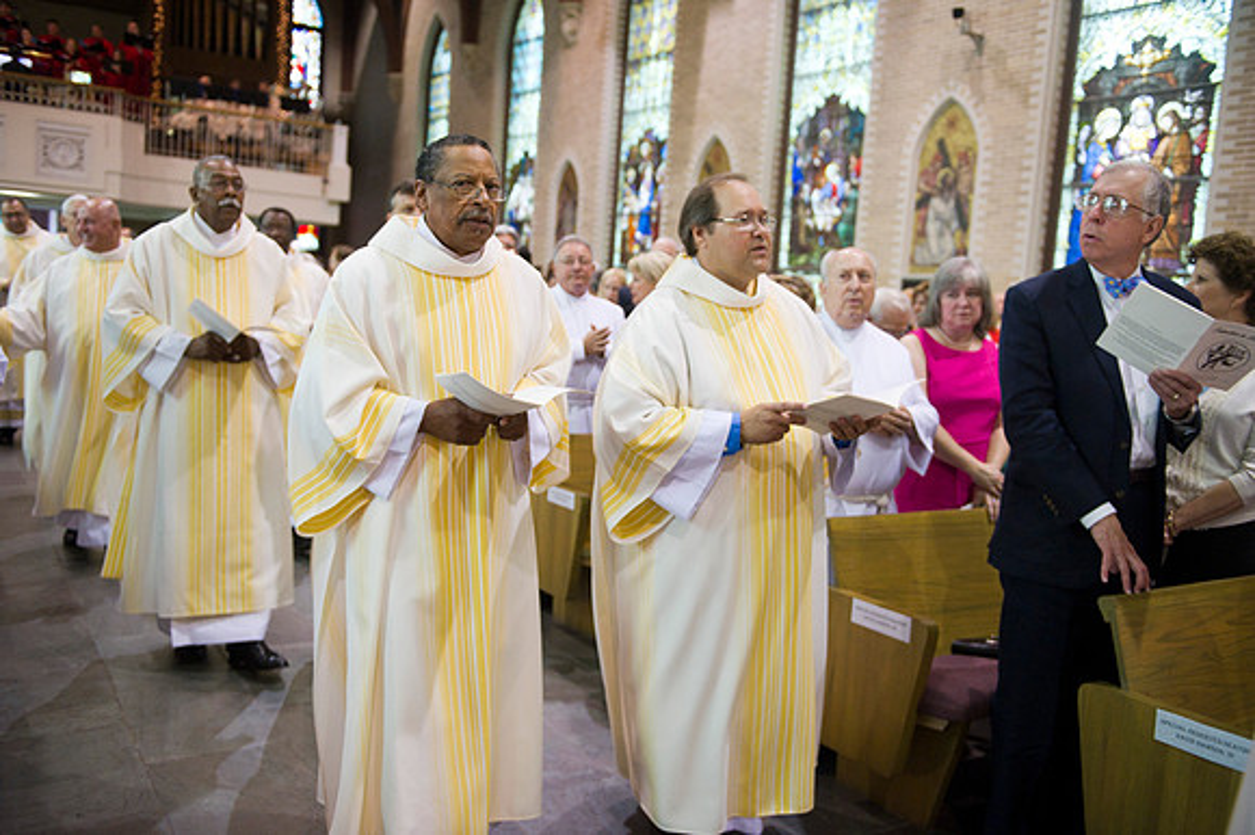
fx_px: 1115
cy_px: 418
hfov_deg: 58.7
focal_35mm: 32
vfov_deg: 41.1
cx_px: 628
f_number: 2.8
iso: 2000
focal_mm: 32
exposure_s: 1/200
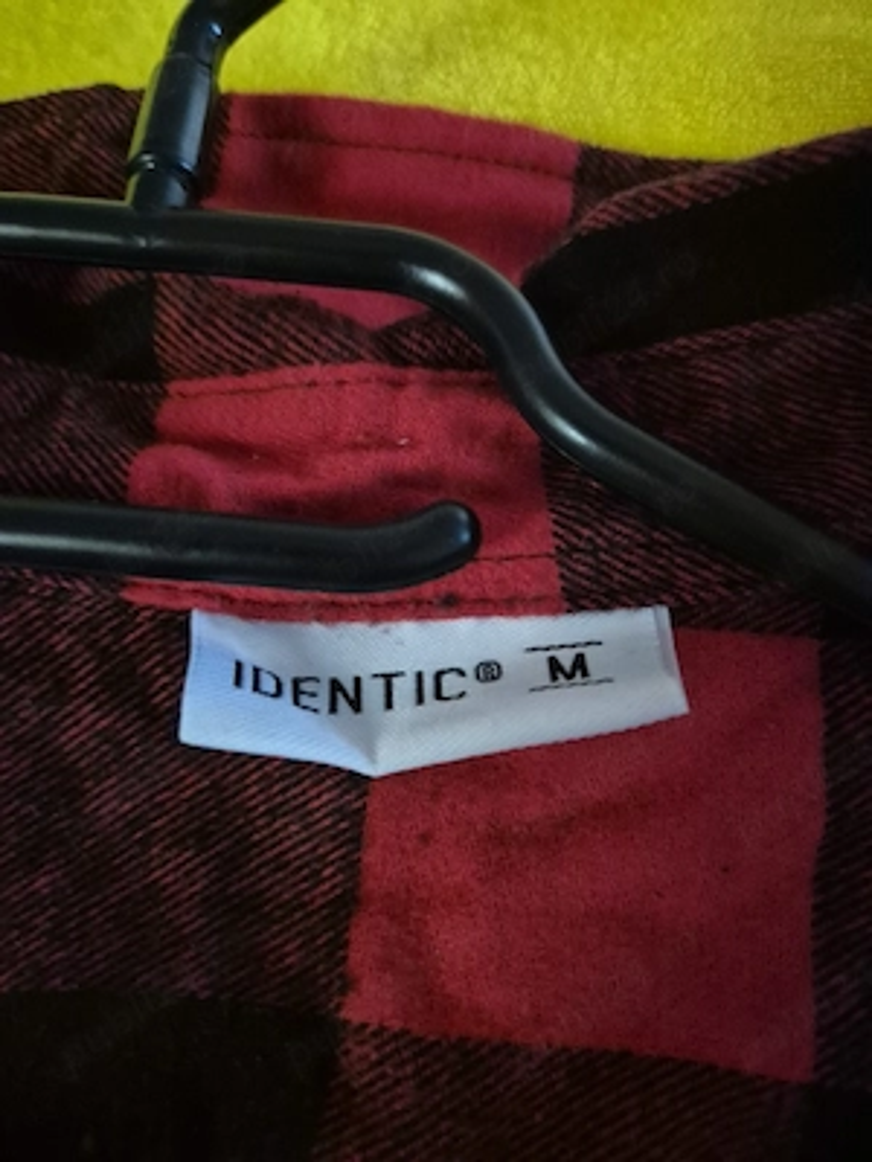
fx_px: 773
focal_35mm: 23
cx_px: 436
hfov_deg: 58.9
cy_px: 581
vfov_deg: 73.9
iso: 1600
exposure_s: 1/25
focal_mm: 5.4
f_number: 1.8
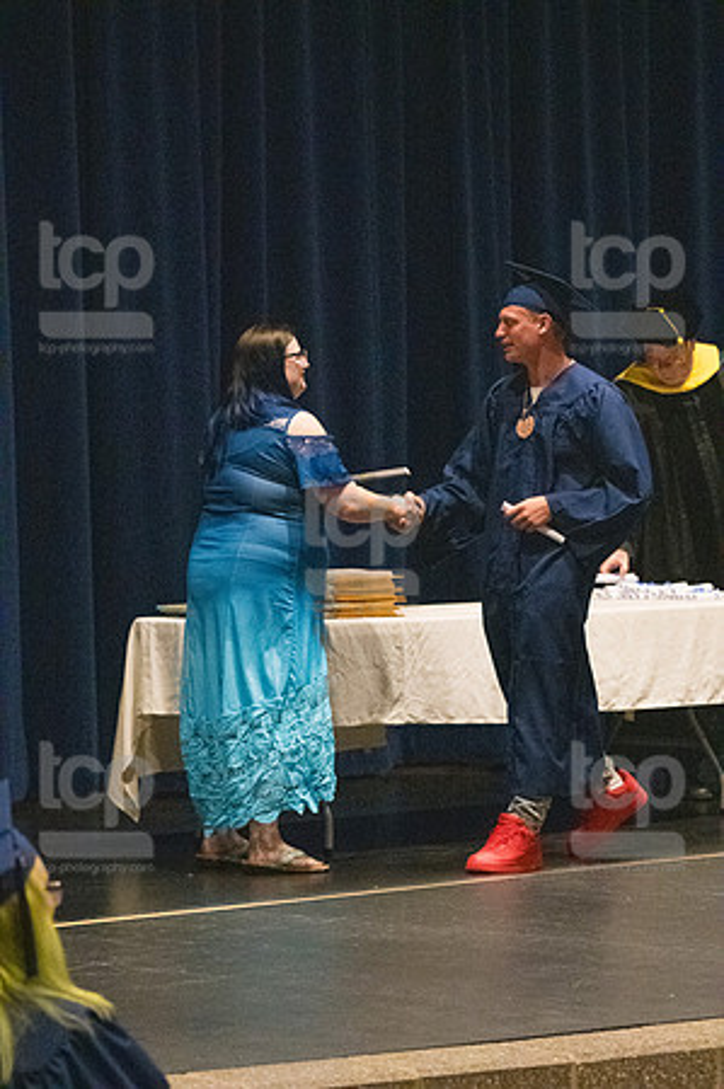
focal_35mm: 153
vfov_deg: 13.4
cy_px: 544
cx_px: 362
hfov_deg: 8.9
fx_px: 4626
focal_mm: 102
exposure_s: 1/400
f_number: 3.2
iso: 10000
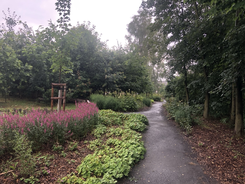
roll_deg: -0.6
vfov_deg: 49.7
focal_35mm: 28
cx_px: 122
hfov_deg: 63.4
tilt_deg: -2.7
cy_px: 92
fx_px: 198
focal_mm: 3.99
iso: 64
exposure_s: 1/120
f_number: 1.8
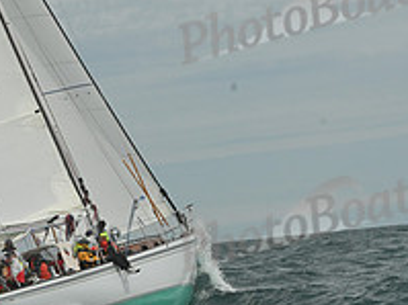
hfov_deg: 10.1
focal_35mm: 196
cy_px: -66
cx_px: 73
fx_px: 2309
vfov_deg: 7.5
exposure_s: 1/1250
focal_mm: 70
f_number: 11
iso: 320
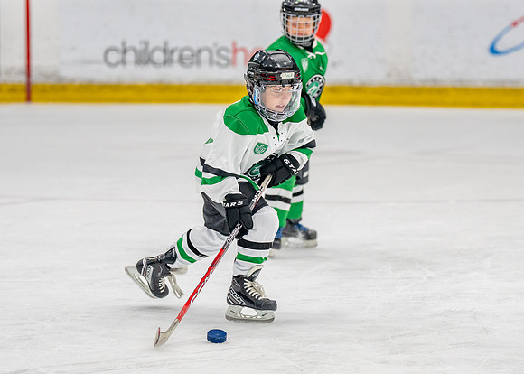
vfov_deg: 6.9
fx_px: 3084
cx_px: 283
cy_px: 227
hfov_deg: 9.7
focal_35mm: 207
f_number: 2.8
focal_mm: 128
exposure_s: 1/1600
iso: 1000
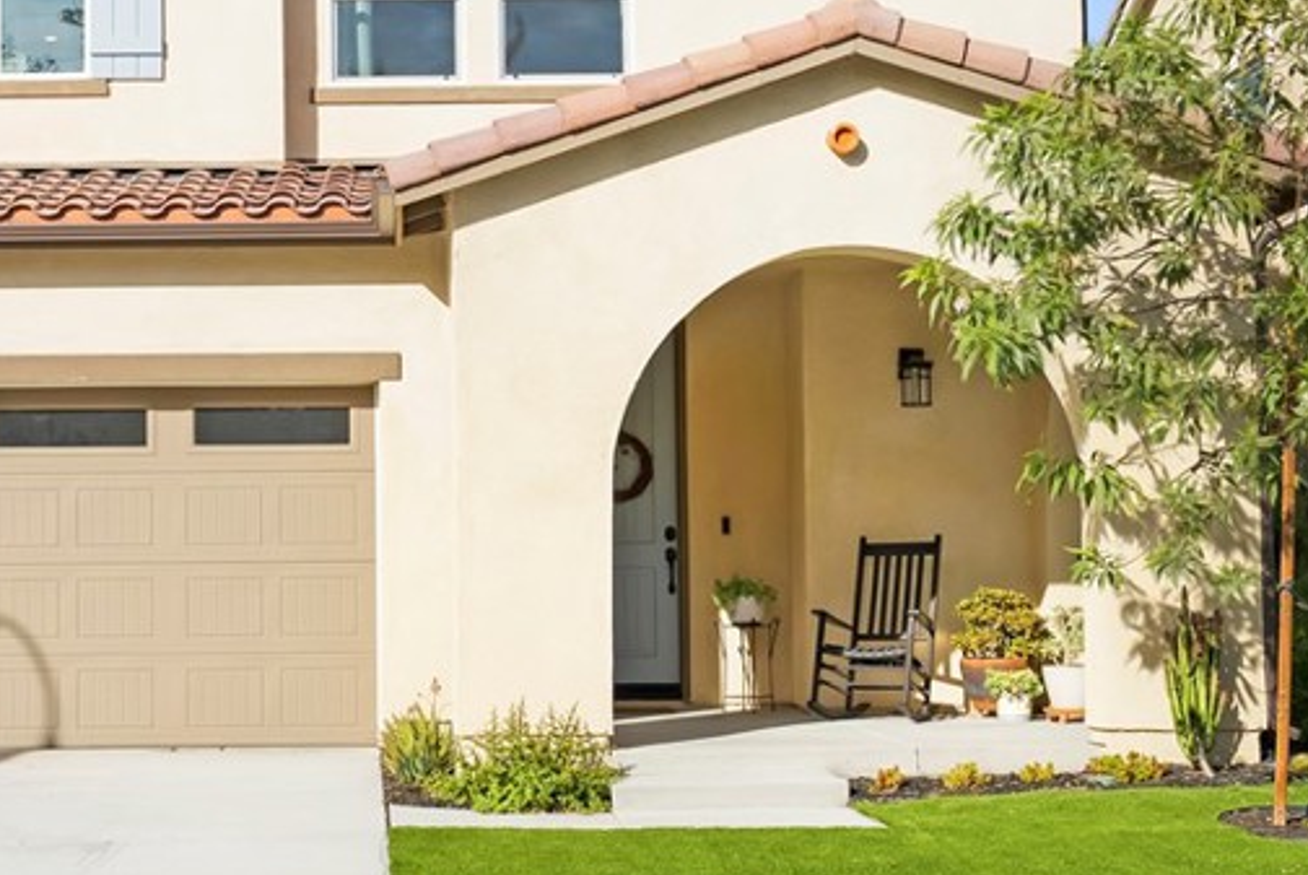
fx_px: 2364
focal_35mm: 65
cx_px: 389
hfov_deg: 30.6
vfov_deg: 21.0
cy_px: 467
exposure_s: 1/8000
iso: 320
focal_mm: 32
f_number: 5.6
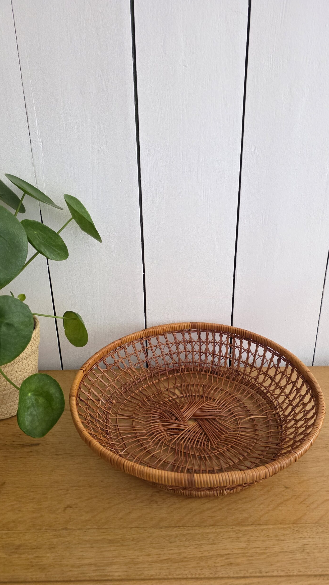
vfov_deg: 71.9
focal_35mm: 26
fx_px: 403
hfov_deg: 44.4
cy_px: 296
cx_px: 173
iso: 1600
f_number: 1.7
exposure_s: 1/60
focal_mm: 6.3
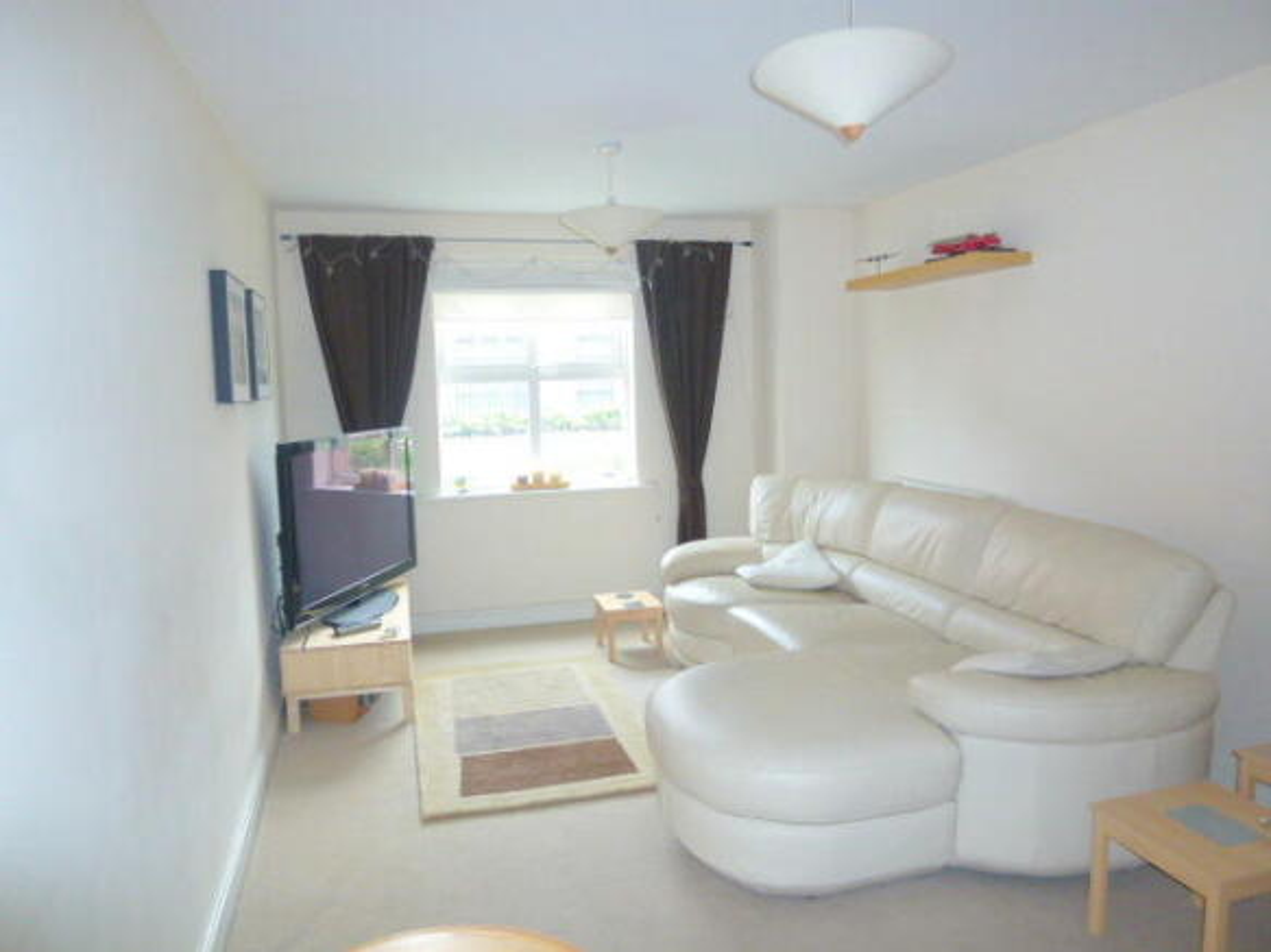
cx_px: 636
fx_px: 881
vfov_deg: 56.8
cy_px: 476
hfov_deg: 71.6
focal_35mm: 24
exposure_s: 1/60
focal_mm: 4.3
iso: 160
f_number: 2.2
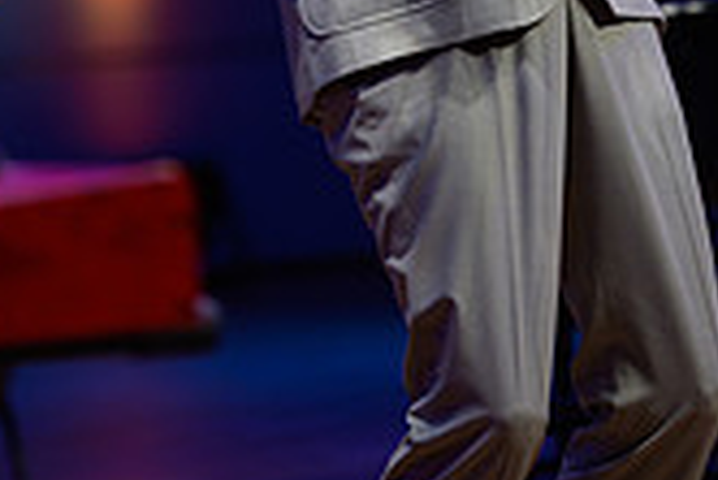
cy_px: -251
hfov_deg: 5.1
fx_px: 8104
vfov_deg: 3.4
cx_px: 411
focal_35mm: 406
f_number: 2.8
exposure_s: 1/640
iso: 800
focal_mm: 150
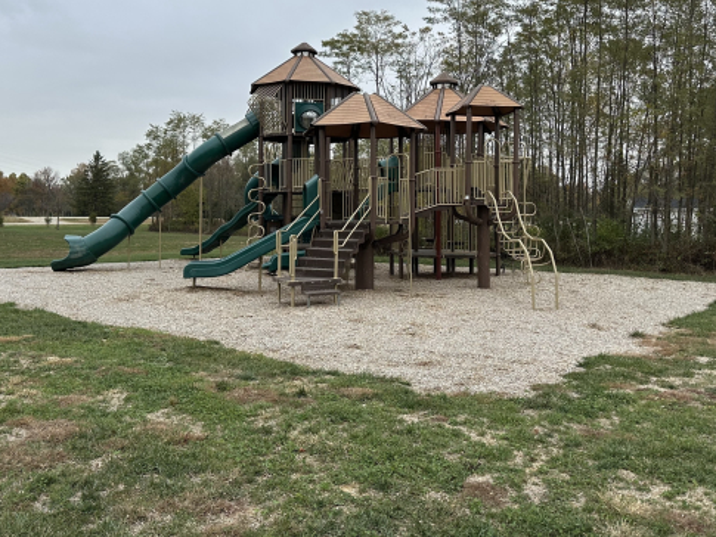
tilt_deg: +1.1
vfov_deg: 42.6
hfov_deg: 55.3
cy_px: 196
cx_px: 383
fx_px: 683
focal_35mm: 33
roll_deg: +0.6
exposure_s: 1/989
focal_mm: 6.86
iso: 80
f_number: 1.78
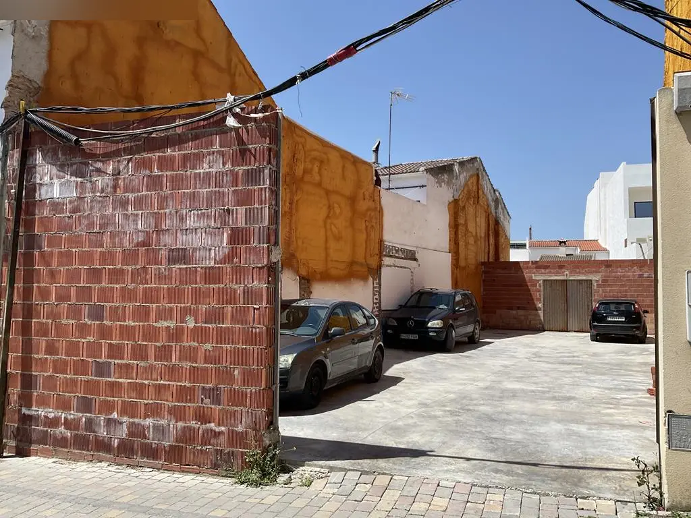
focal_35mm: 29
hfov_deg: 61.7
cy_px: 259
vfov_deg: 48.2
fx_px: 579
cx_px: 346
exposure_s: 1/2320
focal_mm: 3
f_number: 1.8
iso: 16
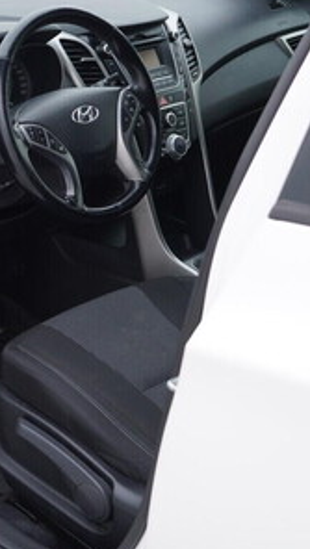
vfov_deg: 30.1
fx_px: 1021
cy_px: 262
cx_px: 19
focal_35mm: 70
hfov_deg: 17.0
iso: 125
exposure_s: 1/50
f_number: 3.2
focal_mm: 24
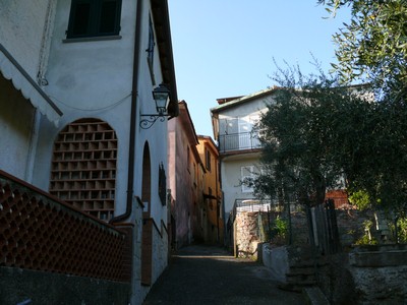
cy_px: 152
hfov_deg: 52.6
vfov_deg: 40.7
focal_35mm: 35
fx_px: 412
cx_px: 204
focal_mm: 7.4
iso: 100
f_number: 4.5
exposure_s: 1/200
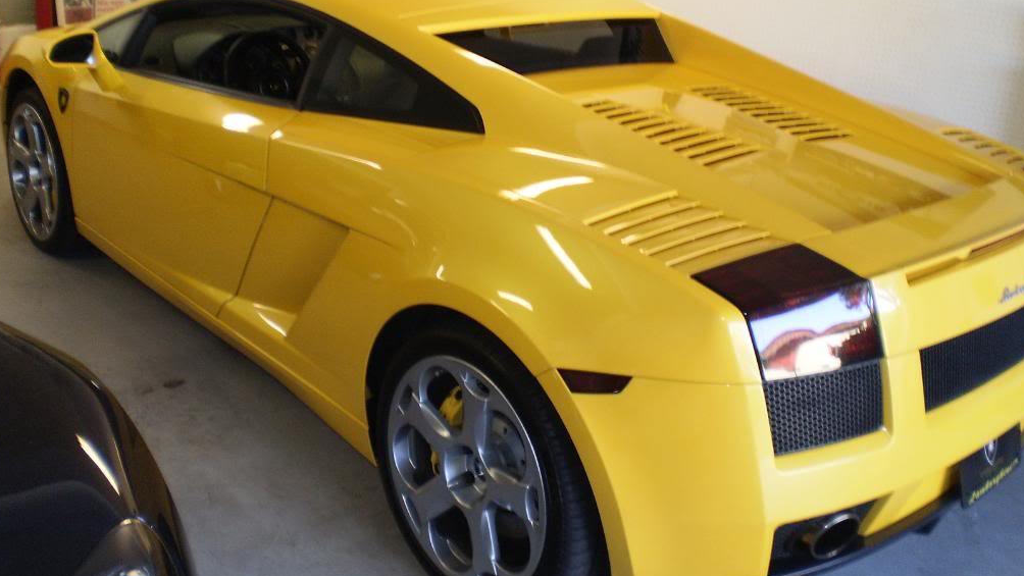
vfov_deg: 29.7
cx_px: 515
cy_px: 240
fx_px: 1086
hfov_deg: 50.5
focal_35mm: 40
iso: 125
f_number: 3.1
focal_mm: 6.3
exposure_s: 1/30
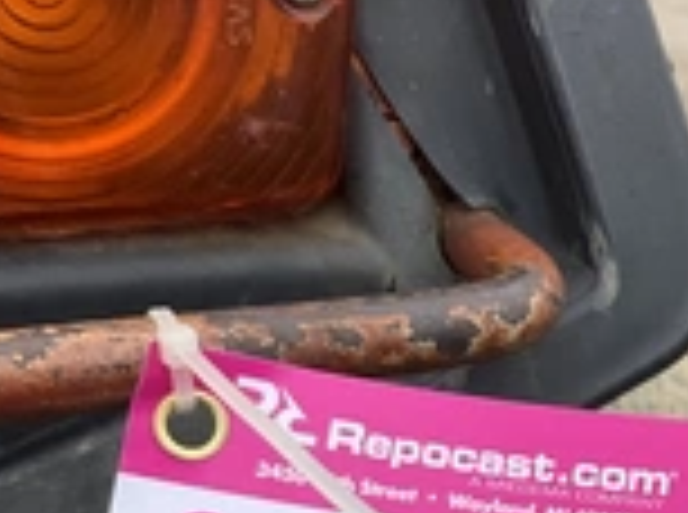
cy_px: 549
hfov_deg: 24.3
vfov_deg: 18.6
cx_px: 724
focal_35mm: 76
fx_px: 1507
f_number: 1.8
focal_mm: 3
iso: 25
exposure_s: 1/1195
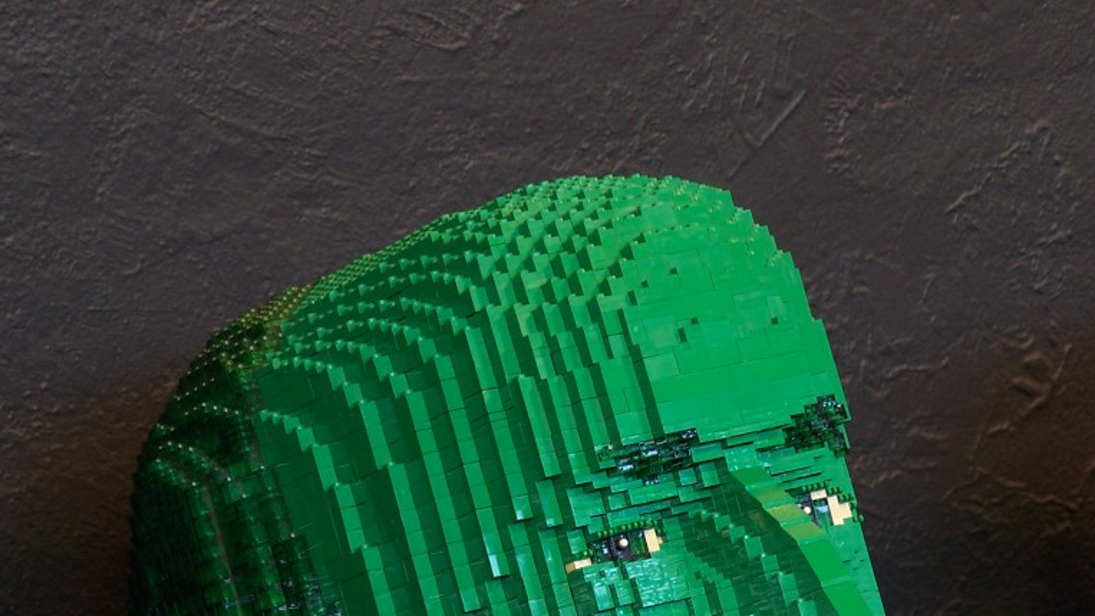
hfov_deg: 12.6
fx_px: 4964
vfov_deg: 7.1
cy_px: 640
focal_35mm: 171
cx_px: 548
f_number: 3.2
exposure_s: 1/2
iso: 80
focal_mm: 19.4
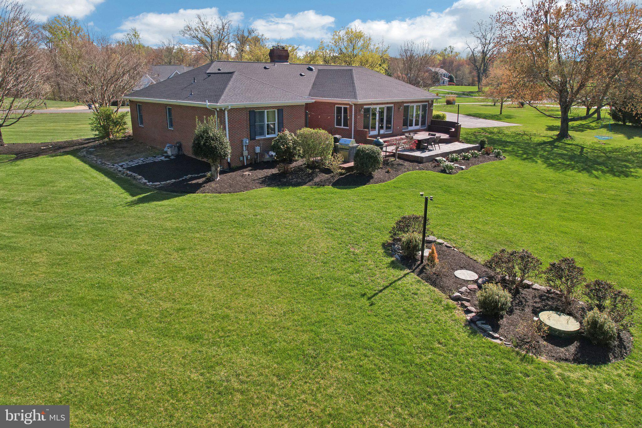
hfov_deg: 78.6
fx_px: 392
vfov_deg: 57.2
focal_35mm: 22
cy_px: 214
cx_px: 321
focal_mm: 8.4
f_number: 2.8
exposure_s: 1/200
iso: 400
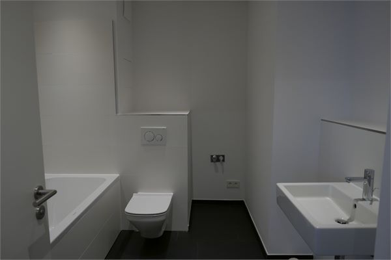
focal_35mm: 24
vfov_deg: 53.1
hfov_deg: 73.7
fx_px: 261
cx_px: 196
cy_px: 130
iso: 200
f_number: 2.2
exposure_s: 1/125
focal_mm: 10.9
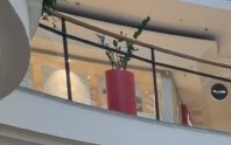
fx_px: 674
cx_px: 382
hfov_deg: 16.9
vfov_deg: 10.9
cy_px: 313
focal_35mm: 107
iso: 125
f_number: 1.8
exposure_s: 1/100
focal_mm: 5.4
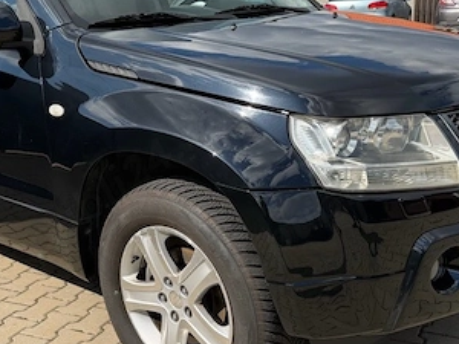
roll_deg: +3.9
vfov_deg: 30.2
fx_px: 636
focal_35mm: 48
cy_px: 190
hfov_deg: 39.5
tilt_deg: -17.4
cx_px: 185
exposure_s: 1/3759
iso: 80
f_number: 1.78
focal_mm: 6.76
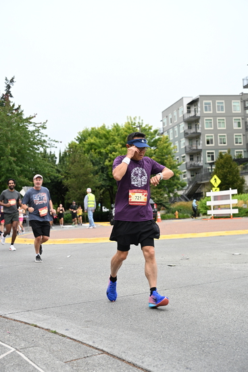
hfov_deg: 28.7
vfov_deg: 41.9
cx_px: 124
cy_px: 186
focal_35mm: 47
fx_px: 485
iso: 1600
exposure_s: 1/800
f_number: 4
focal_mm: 47
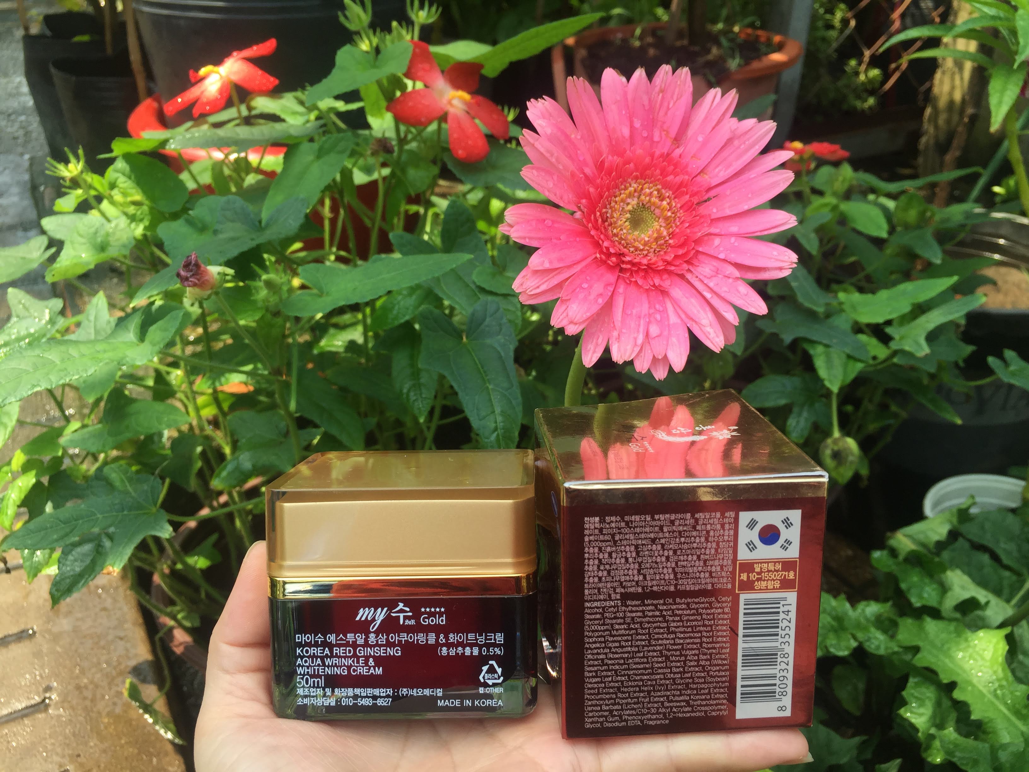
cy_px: 386
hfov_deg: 61.7
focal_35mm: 29
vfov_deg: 48.2
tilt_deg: -26.5
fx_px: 862
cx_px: 514
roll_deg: -0.5
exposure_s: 1/527
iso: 32
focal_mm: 4.15
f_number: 2.2
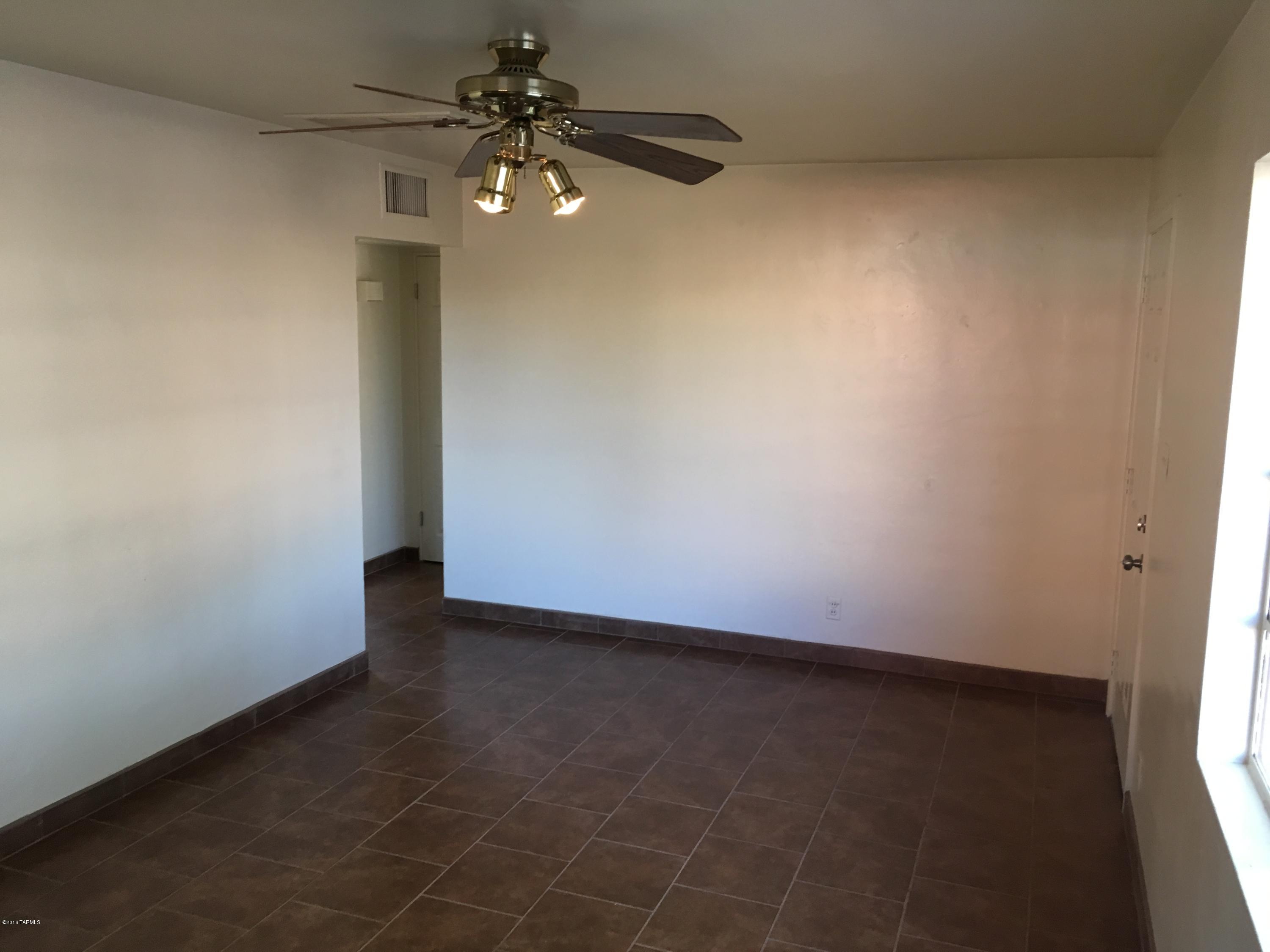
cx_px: 635
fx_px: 1064
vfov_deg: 48.2
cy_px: 476
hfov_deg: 61.7
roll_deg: +0.3
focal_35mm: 29
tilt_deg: -9.2
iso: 80
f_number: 2.2
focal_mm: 4.15
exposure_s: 1/30
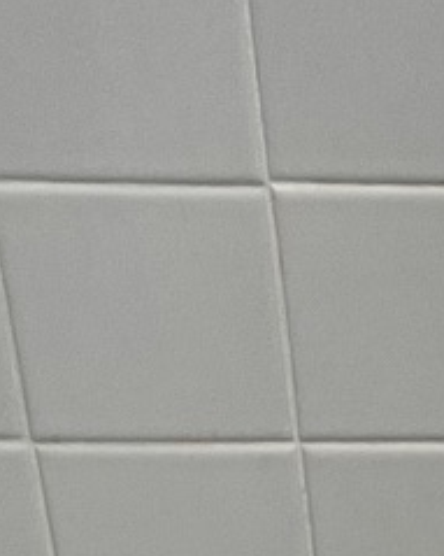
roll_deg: -1.9
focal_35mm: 170
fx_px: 2794
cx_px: 881
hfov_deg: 8.6
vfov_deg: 10.1
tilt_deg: -43.4
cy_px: 1282
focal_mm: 5.1
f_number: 1.6
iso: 80
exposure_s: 1/60
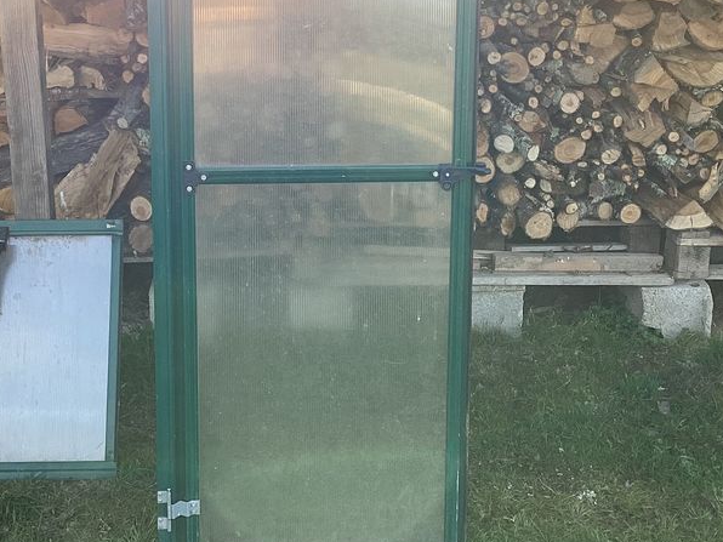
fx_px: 1086
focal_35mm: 52
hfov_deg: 36.7
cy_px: 159
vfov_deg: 27.8
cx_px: 288
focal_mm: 3.3
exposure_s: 1/120
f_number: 2.4
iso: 25
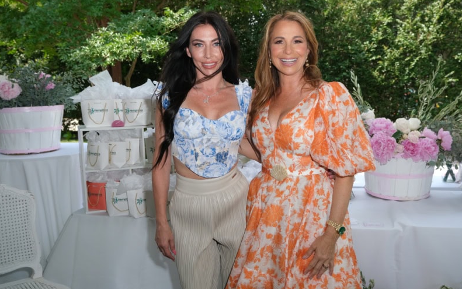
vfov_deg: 37.3
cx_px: 231
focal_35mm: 34
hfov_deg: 56.7
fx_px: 428
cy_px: 140
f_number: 4.5
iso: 200
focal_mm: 22.3
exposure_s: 1/250
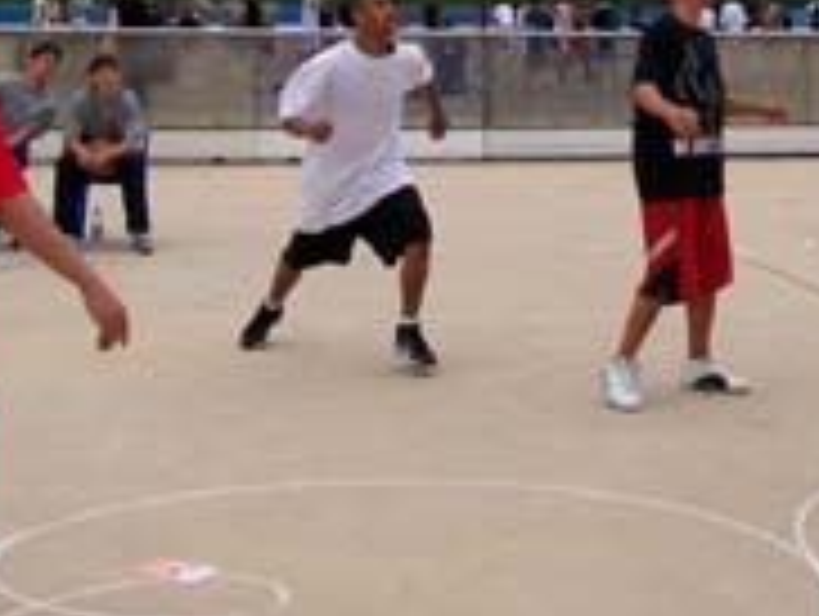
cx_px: 666
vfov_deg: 16.9
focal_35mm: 84
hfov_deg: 22.9
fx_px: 1990
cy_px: -121
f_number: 5.1
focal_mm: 5.6
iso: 80
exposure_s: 1/585
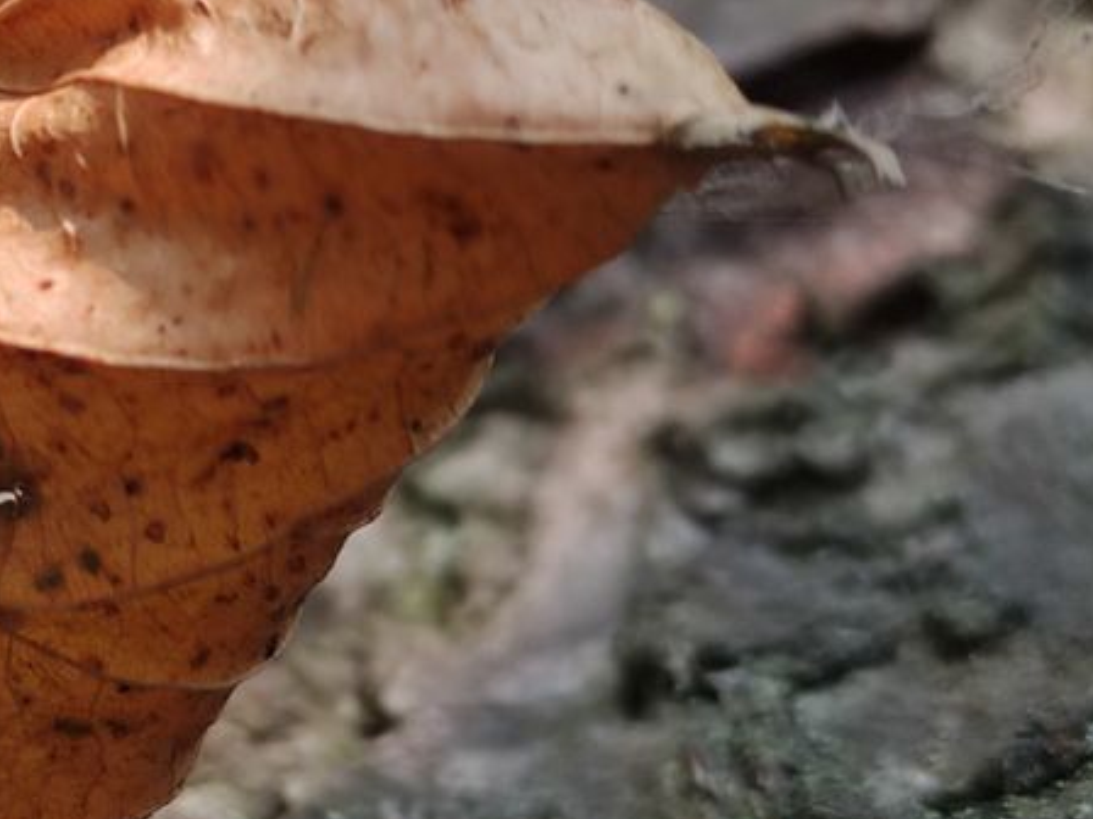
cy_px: 199
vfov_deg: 21.7
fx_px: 2116
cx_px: -85
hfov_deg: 26.8
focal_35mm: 67
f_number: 1.89
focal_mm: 5.43
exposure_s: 1/100
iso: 170
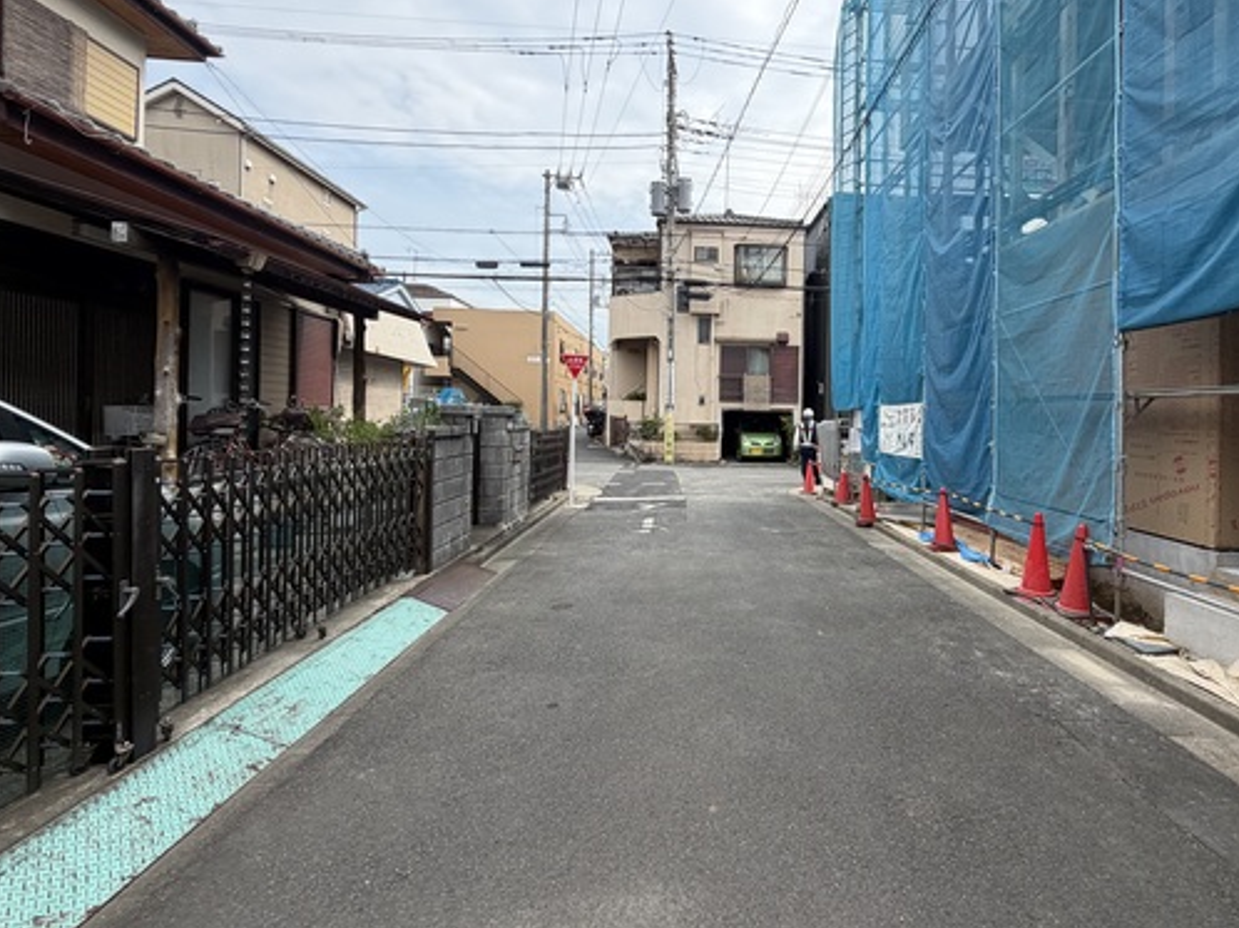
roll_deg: -1.4
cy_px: 413
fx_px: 644
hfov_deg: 86.8
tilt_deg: +0.3
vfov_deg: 71.3
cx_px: 736
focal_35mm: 18
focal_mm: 2.22
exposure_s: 1/770
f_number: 2.2
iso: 40
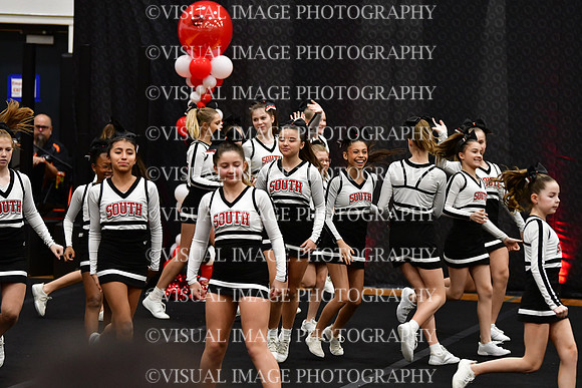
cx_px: 291
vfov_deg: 7.5
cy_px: 194
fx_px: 2959
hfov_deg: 11.2
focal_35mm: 183
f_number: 2.8
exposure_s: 1/800
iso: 4000
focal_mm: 122
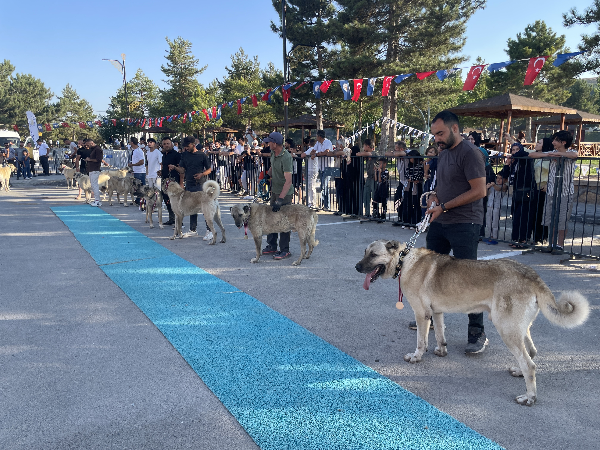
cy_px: 225
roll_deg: +0.0
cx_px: 300
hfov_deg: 67.3
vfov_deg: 53.1
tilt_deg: -8.9
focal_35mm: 26
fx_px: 451
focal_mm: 4.2
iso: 32
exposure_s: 1/636
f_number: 1.6
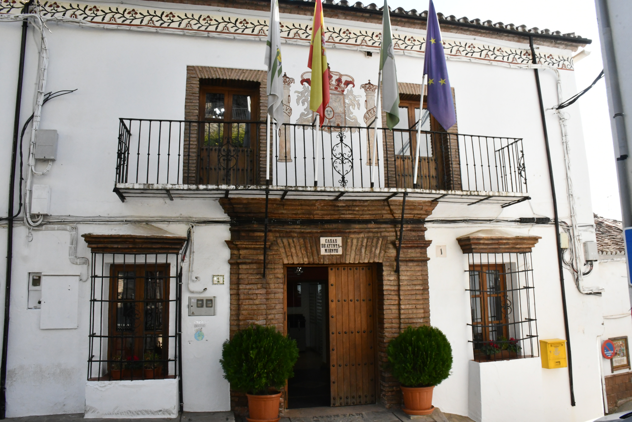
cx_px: 316
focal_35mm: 27
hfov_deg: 67.4
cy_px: 211
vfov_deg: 47.9
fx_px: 474
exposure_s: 1/250
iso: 2500
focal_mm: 18
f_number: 22
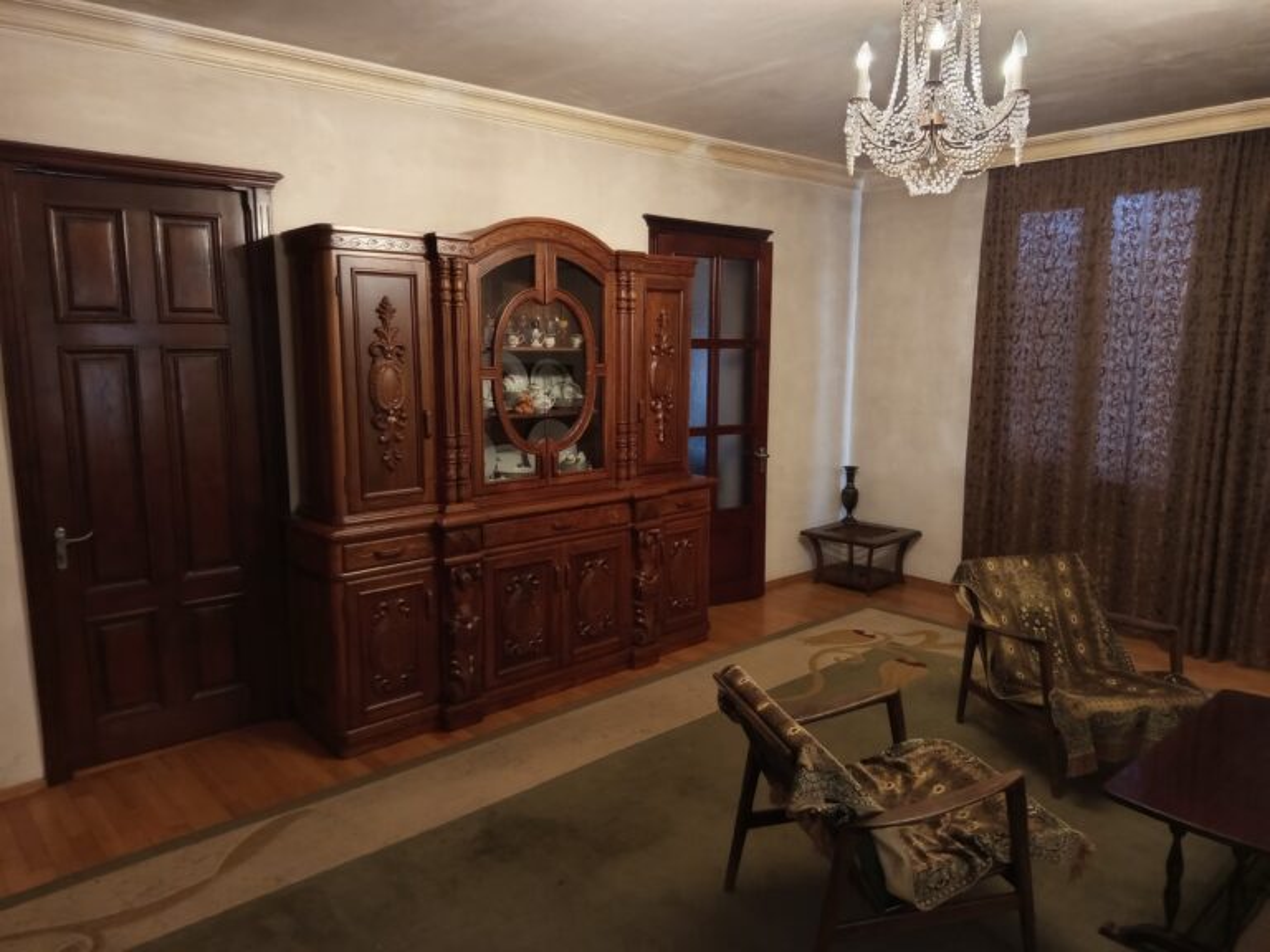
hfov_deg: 71.6
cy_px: 476
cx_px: 635
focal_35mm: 24
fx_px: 881
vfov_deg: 56.8
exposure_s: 1/24
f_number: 1.7
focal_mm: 5.24
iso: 1102
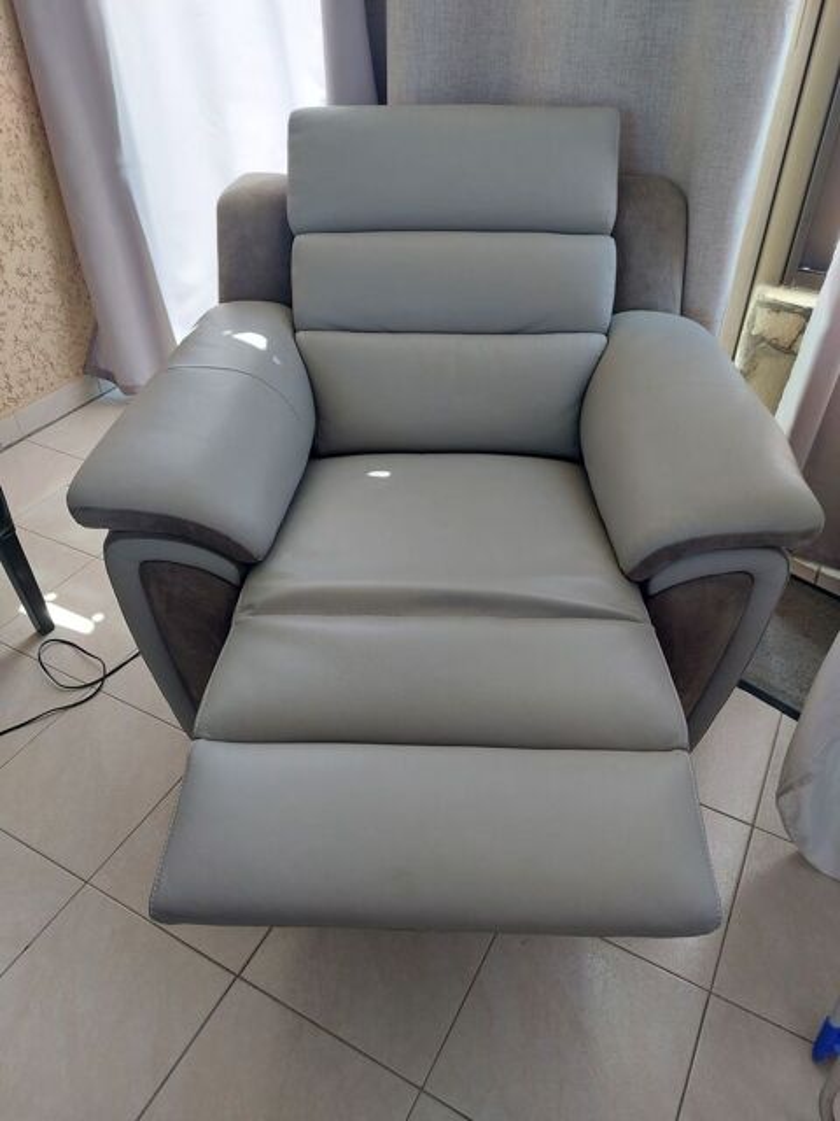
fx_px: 809
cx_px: 420
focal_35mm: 25
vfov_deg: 69.4
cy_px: 560
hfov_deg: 54.9
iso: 50
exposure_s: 1/100
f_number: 1.8
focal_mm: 5.23
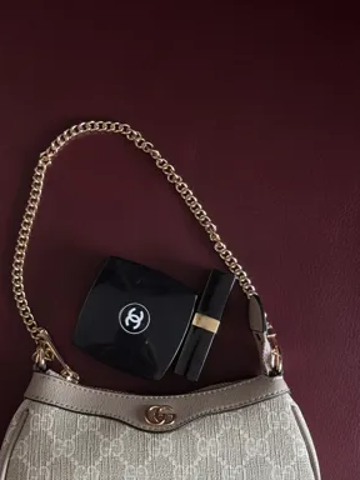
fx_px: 832
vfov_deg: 32.1
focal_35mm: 60
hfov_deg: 24.4
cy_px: 280
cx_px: 139
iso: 100
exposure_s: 1/62
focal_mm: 6.76
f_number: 1.78
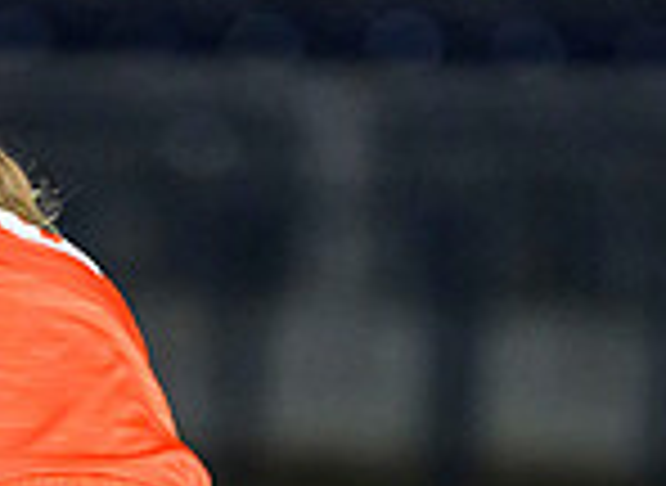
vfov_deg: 0.6
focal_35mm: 2460
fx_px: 46873
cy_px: 1126
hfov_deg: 0.8
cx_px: 139
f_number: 2.8
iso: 5000
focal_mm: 400
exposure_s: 1/1000
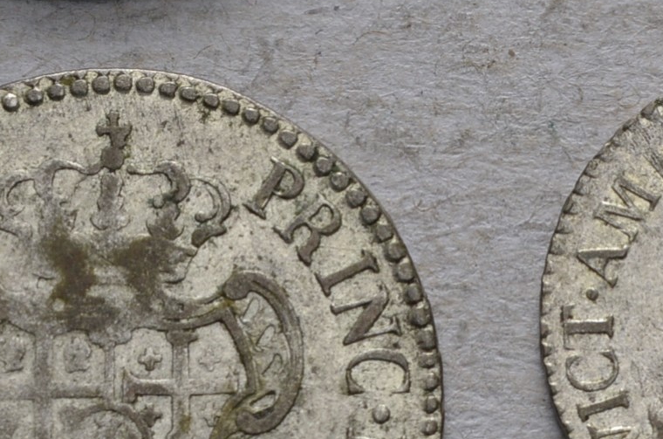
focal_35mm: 253
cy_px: 72
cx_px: 489
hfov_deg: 8.1
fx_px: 4649
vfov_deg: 5.4
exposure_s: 1/200
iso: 400
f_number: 14
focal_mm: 52
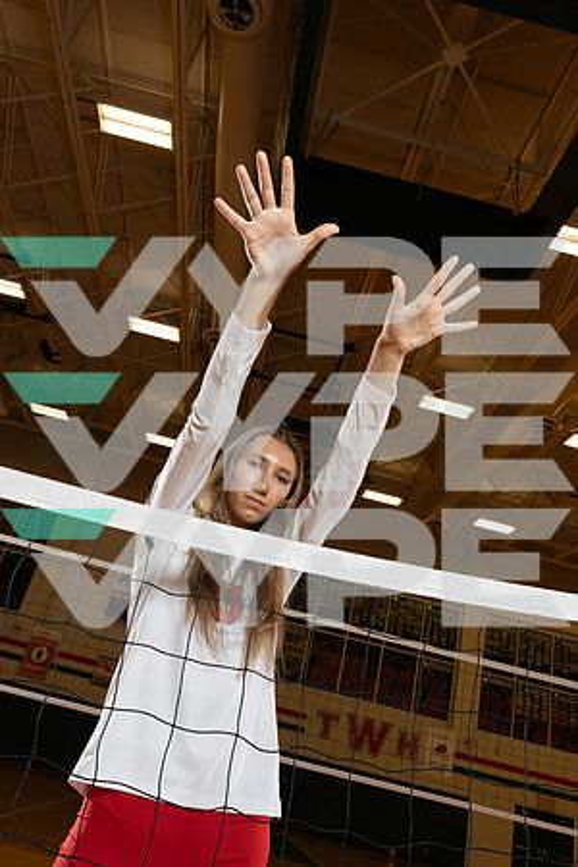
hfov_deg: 46.4
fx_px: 674
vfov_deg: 65.5
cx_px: 289
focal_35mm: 28
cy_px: 434
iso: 1250
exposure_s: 1/250
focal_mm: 28
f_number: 8
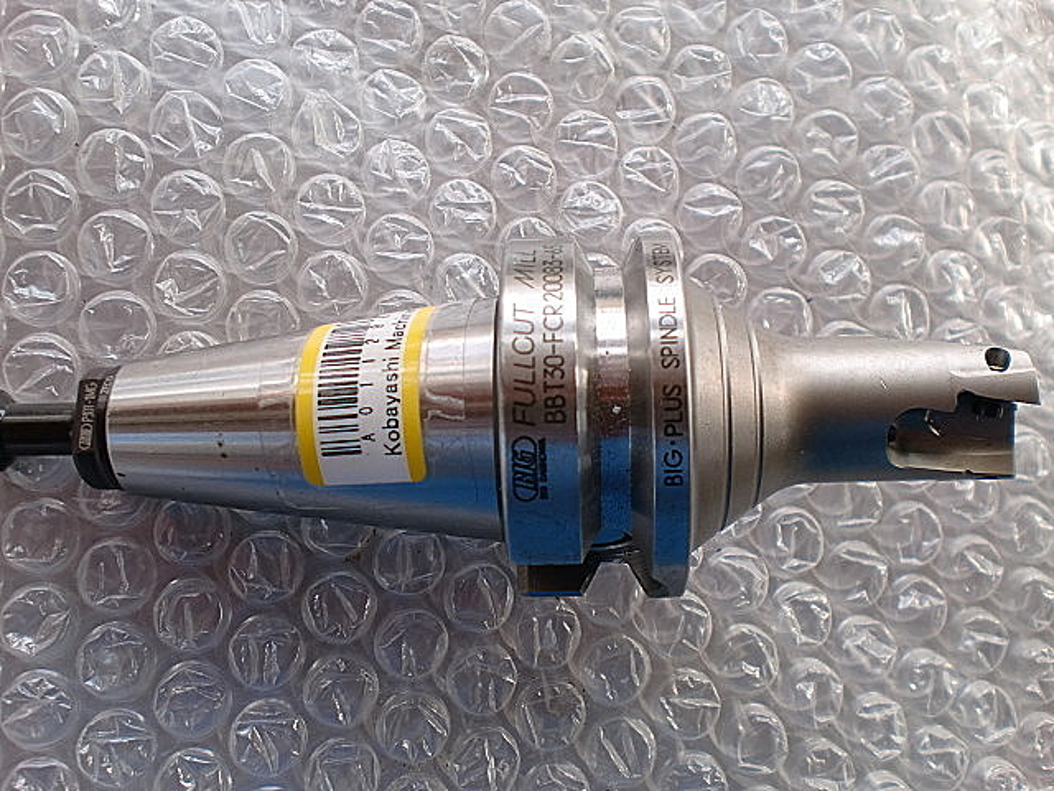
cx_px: 527
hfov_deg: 52.6
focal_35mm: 35
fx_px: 1066
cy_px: 396
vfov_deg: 40.7
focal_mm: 6.3
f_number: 3.1
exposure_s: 1/80
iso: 64
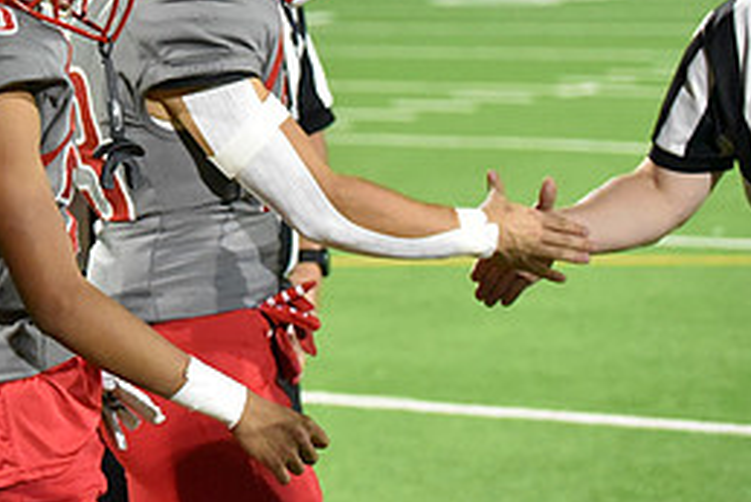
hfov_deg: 12.8
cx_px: -78
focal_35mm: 157
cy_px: -39
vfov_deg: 8.7
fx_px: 3277
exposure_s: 1/1000
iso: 12800
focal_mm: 70
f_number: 2.8
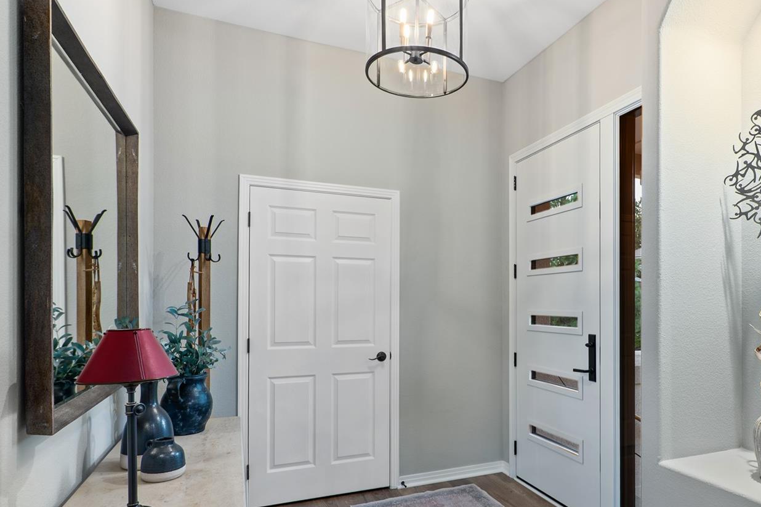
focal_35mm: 22
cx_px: 458
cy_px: 294
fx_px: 465
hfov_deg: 77.7
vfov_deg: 56.9
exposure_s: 3.2
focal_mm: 17
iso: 400
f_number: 9
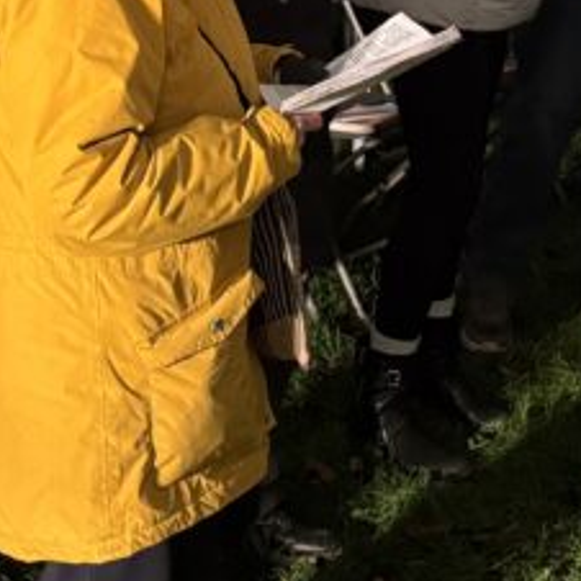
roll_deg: -0.2
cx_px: 404
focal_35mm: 96
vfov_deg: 17.1
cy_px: -154
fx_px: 1823
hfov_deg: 18.0
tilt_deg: -6.1
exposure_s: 1/50
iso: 640
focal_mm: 6.76
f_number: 1.78
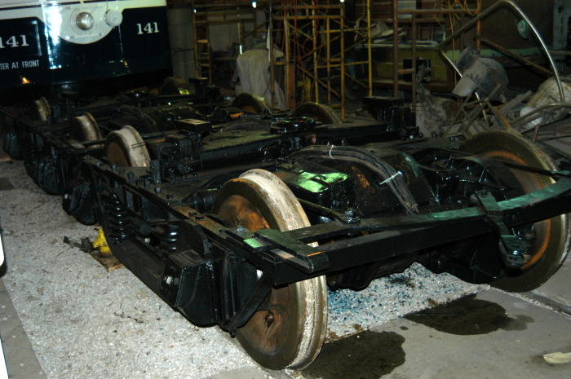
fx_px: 665
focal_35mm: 42
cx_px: 286
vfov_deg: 31.8
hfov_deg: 46.4
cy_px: 190
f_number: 3.5
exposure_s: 1/60
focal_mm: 28
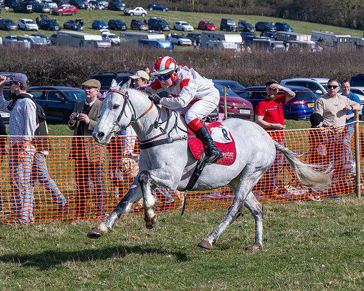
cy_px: 156
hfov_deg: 12.6
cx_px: 279
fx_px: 1641
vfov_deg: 10.1
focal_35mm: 152
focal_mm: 70
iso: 200
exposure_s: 1/2000
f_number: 5
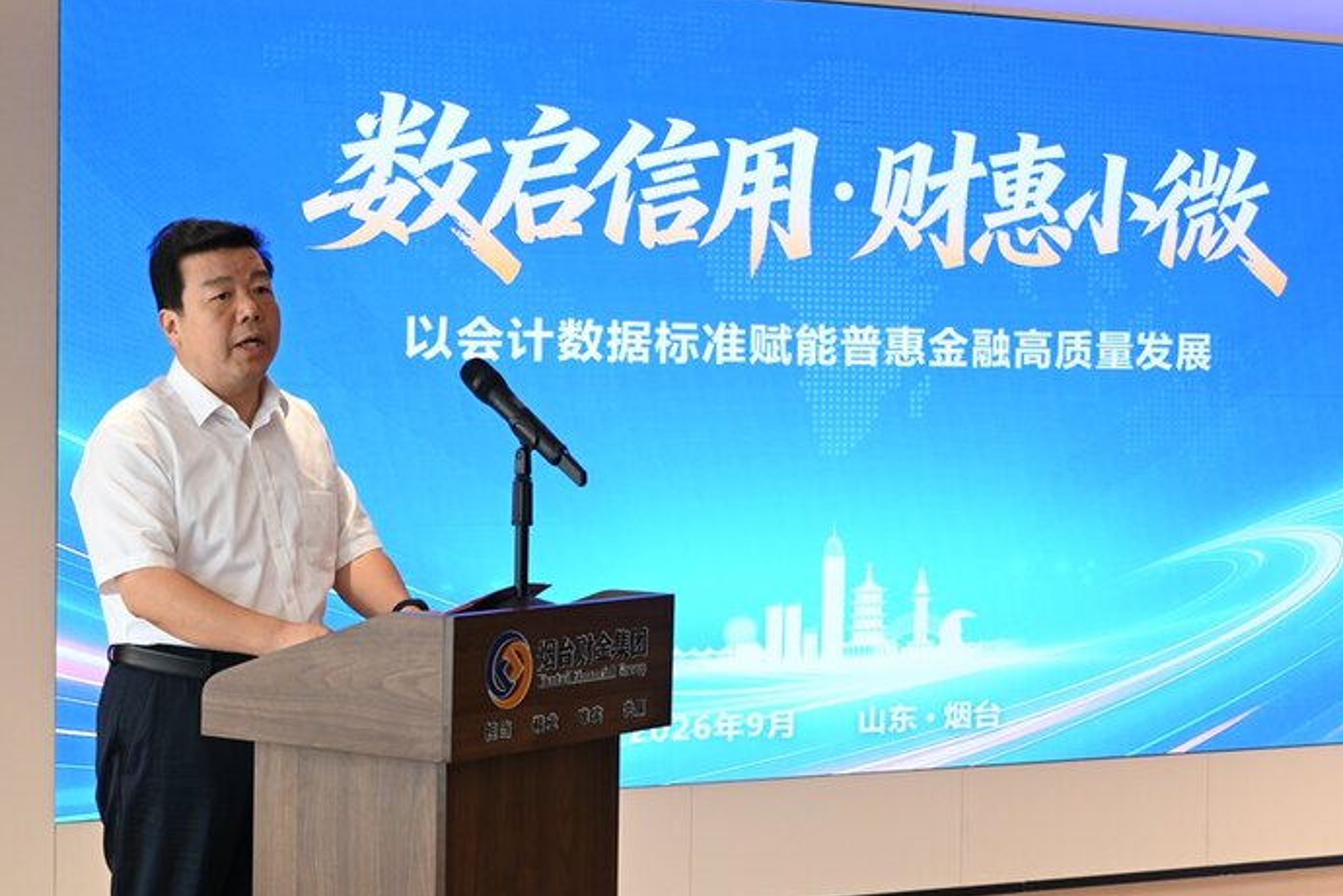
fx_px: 2723
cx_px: 618
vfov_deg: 18.7
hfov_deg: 27.7
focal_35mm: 73
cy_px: 451
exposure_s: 1/125
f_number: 4.5
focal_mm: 42
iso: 1000
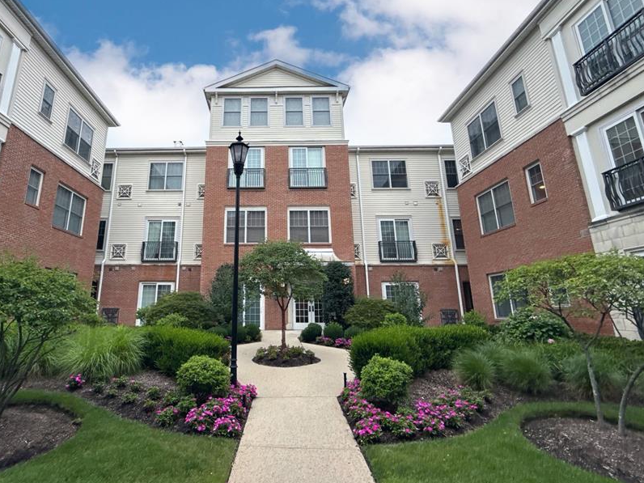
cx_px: 264
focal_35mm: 18
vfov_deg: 71.6
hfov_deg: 86.9
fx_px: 335
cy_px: 230
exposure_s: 1/99
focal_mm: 2.22
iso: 100
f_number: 2.2
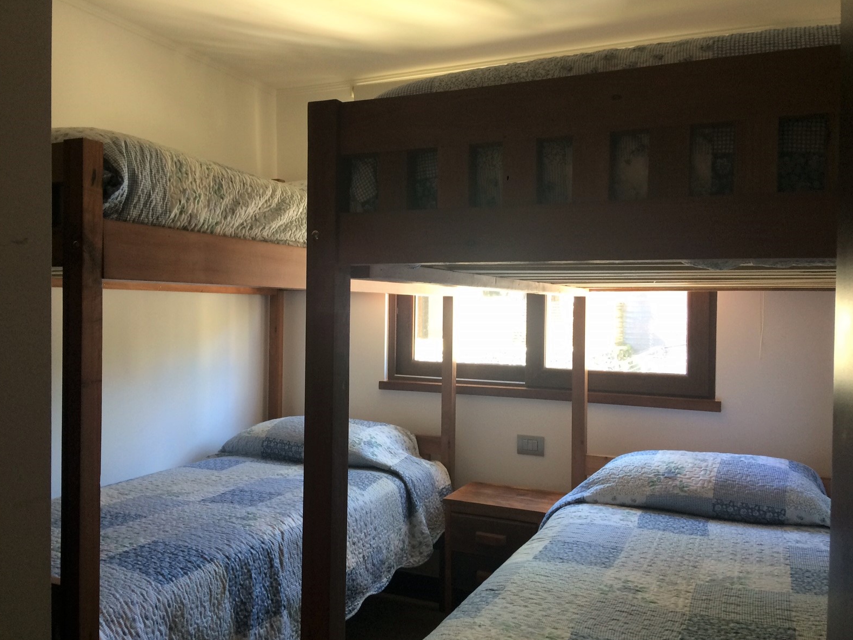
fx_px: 739
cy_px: 320
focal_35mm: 30
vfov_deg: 46.8
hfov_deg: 60.0
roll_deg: +0.9
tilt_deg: -2.2
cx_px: 425
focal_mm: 4.15
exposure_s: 1/33
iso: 100
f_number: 2.2
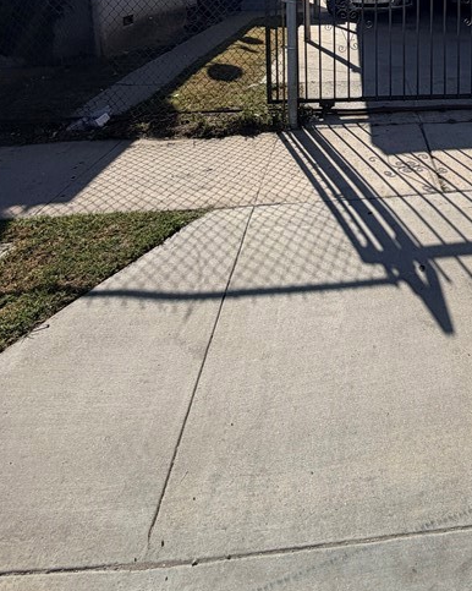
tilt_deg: -5.6
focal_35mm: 29
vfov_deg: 49.8
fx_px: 507
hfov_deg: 46.3
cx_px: 402
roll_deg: +3.0
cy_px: 6
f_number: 2.2
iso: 20
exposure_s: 1/1399
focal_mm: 2.22
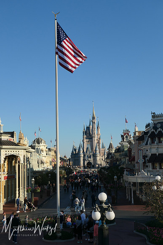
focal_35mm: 59
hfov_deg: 23.0
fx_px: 400
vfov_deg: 33.9
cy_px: 122
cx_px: 82
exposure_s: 1/1000
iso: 200
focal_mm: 21.5
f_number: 5.6
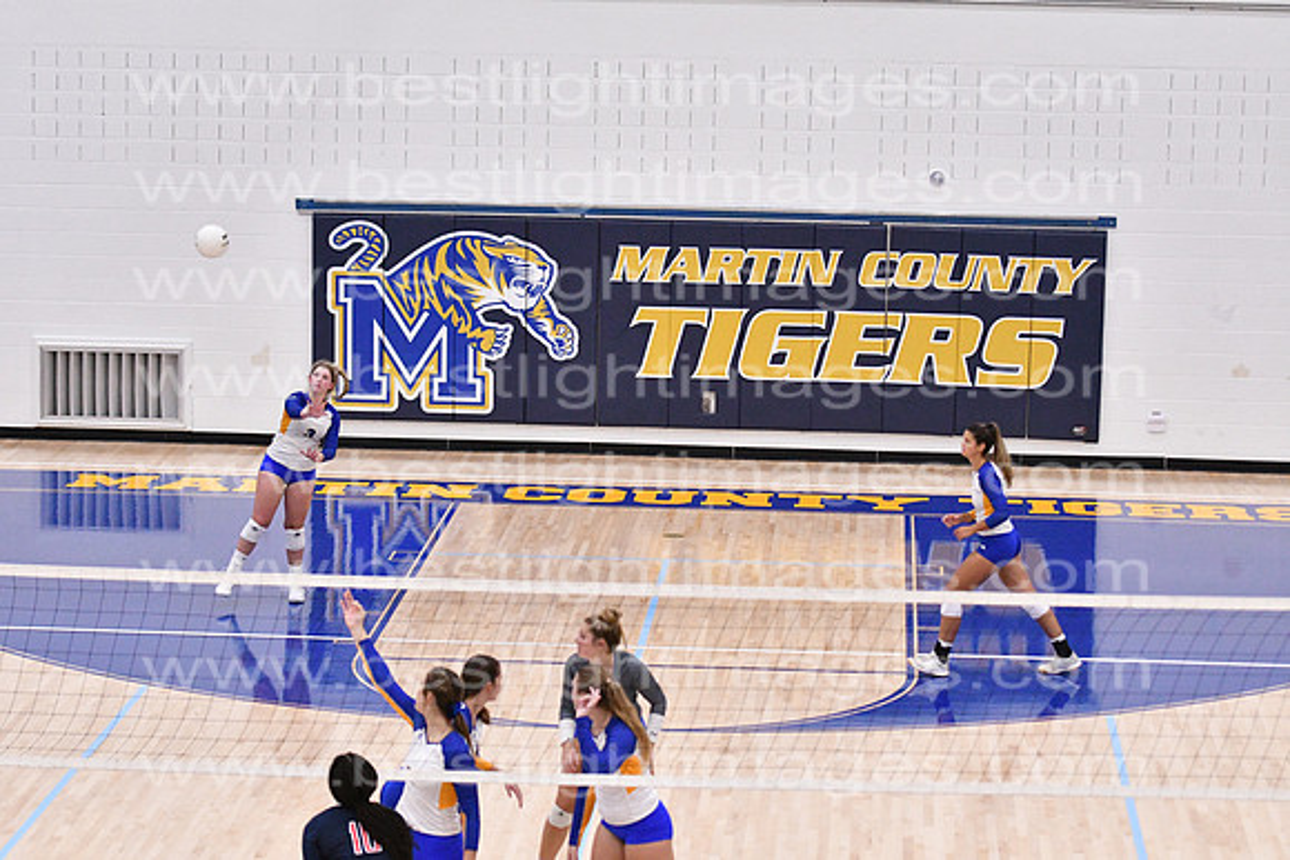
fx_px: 3763
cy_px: 430
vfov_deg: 13.0
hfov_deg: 19.5
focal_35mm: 105
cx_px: 645
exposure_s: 1/1000
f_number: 3.2
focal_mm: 70
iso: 6400
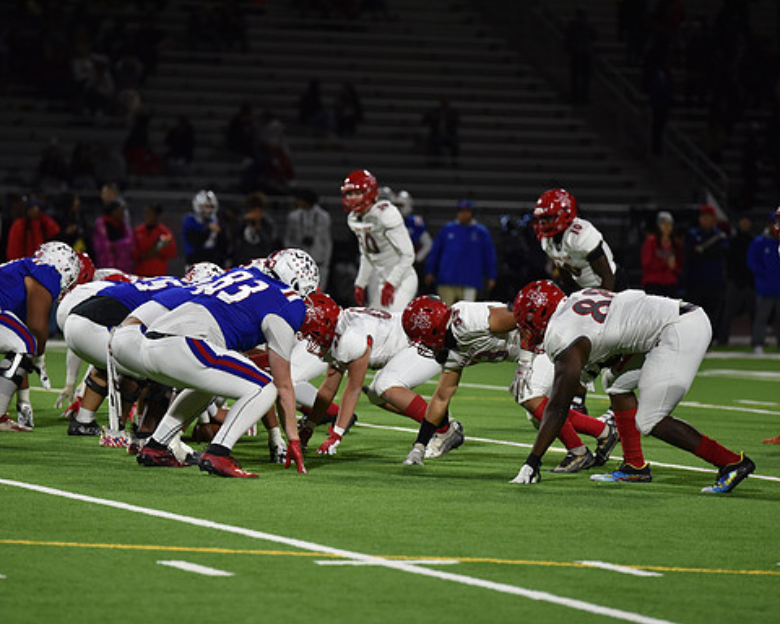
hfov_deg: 8.5
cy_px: 311
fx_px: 5240
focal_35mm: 227
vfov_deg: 6.8
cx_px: 358
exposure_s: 1/640
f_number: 2.8
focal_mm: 200
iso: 2200
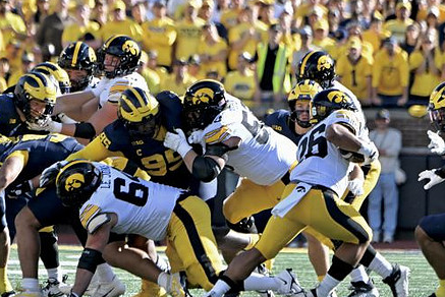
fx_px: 8374
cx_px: 212
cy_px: 169
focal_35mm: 677
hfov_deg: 3.0
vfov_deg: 2.0
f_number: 5.6
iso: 640
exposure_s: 1/1250
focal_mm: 340
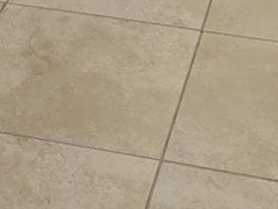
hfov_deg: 15.1
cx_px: 56
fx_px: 1045
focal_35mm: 130
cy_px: -288
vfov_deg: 10.0
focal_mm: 4.3
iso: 100
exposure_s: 1/120
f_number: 2.4
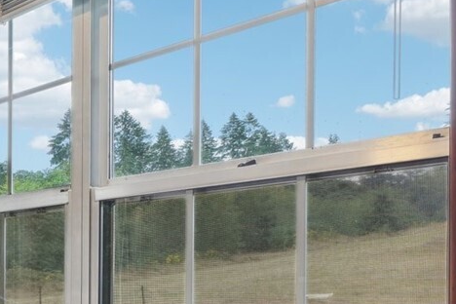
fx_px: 735
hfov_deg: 23.9
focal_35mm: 58
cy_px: 299
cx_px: -289
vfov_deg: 22.5
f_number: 8
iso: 400
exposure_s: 1/20
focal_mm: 16
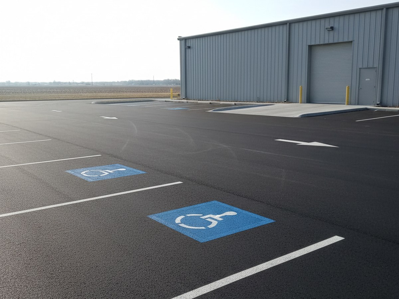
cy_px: 150
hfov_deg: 67.3
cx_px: 200
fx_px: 300
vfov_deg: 53.1
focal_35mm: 26
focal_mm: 5.7
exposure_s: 1/519
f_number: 1.5
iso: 1510
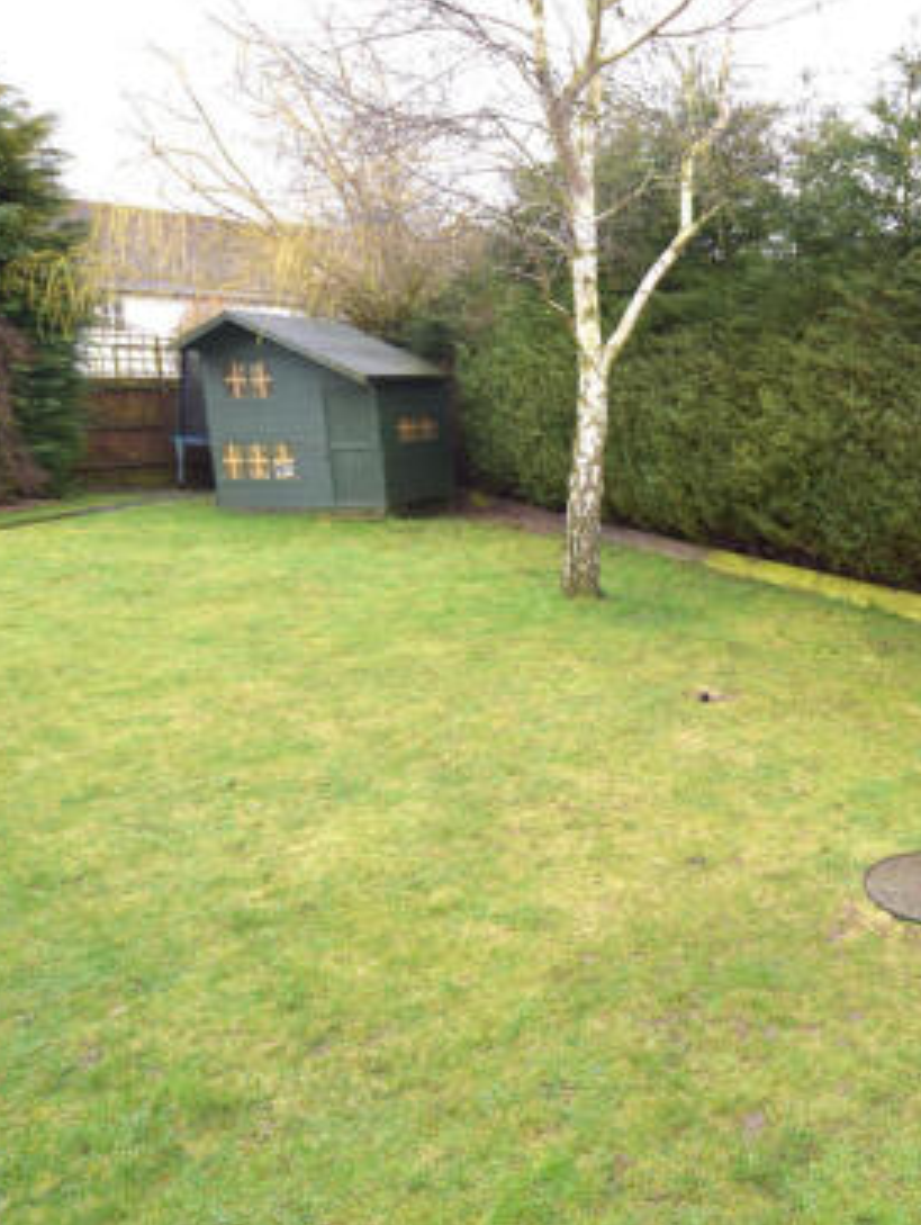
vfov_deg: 67.2
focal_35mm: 26
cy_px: 596
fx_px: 921
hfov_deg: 50.0
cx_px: 734
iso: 360
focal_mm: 10
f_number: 3.5
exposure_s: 1/125
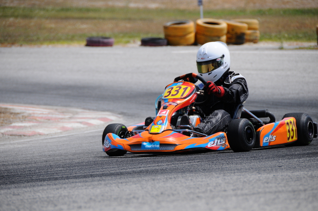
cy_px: 106
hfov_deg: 6.9
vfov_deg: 4.6
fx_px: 2647
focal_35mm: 300
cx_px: 159
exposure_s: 1/2500
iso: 400
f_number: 5.6
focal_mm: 200
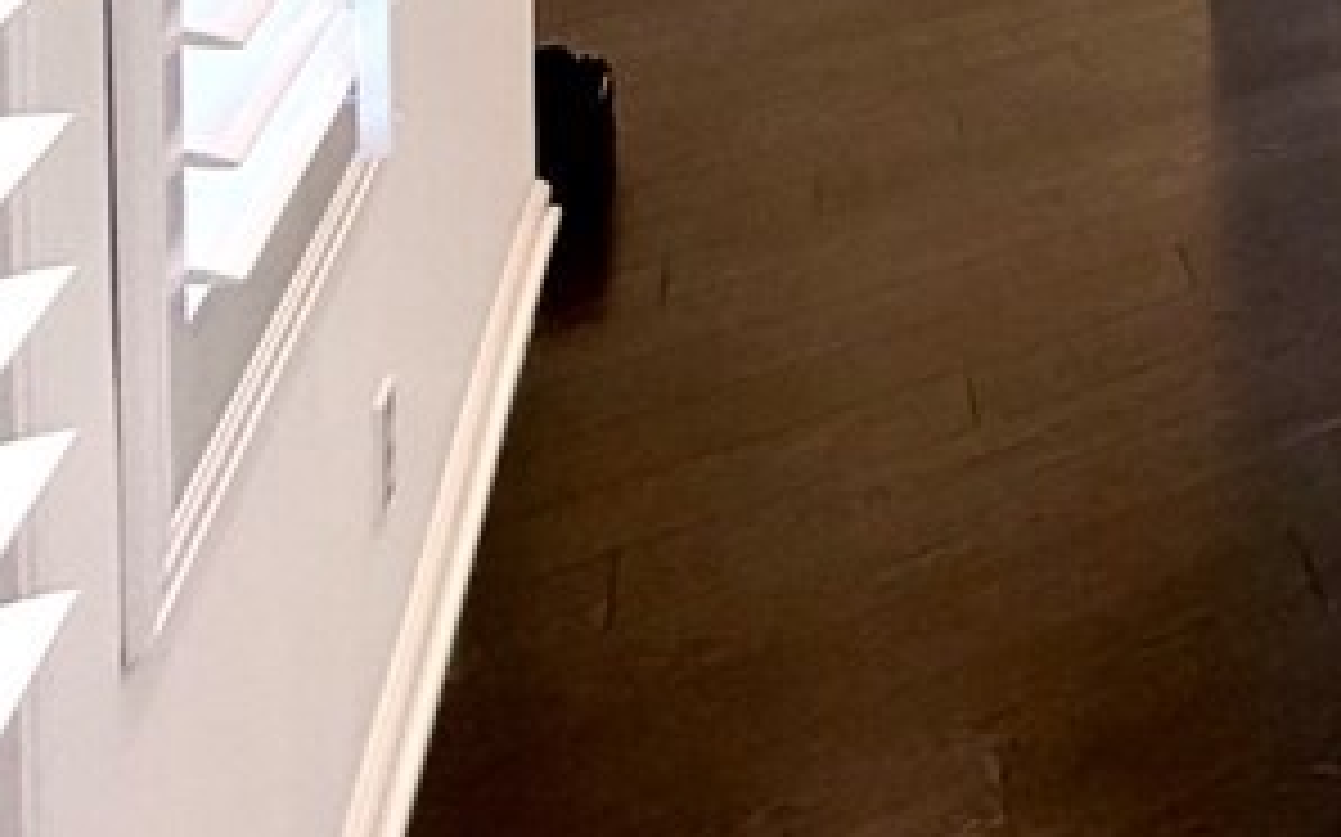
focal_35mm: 51
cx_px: 2259
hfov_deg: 24.3
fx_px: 1863
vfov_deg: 18.3
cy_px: -774
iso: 100
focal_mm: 2.22
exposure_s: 1/120
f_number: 2.2
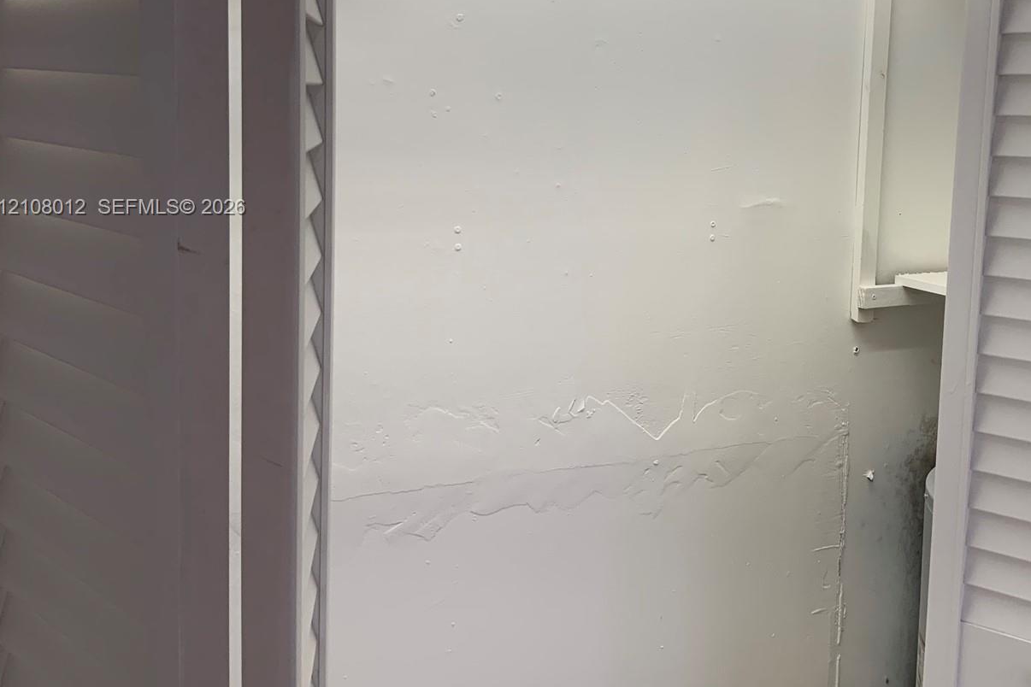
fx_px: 1145
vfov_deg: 33.0
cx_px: 663
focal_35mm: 40
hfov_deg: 47.9
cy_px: 208
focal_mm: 3
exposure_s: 1/120
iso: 25
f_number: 1.8
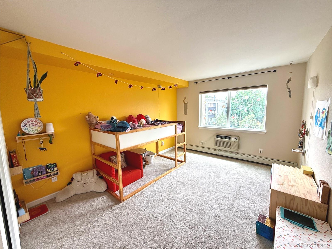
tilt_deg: -6.9
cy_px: 124
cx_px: 166
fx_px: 134
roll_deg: +1.6
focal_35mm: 14
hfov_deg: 102.1
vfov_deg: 85.7
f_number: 2.2
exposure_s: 1/99
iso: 80
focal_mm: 2.22
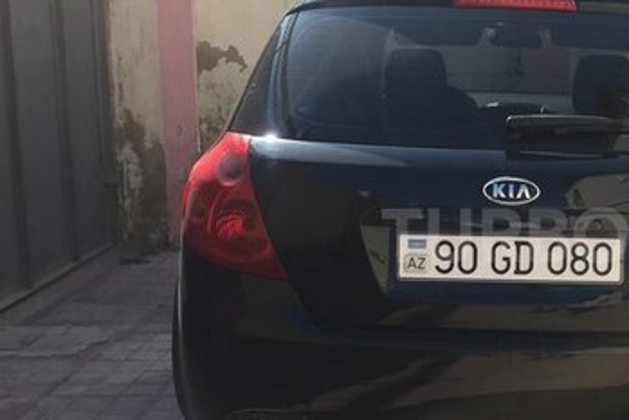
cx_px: 566
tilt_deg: -10.1
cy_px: 235
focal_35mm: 57
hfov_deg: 33.2
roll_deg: -3.4
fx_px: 996
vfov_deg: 23.8
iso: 32
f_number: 2.2
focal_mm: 4.15
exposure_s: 1/1130
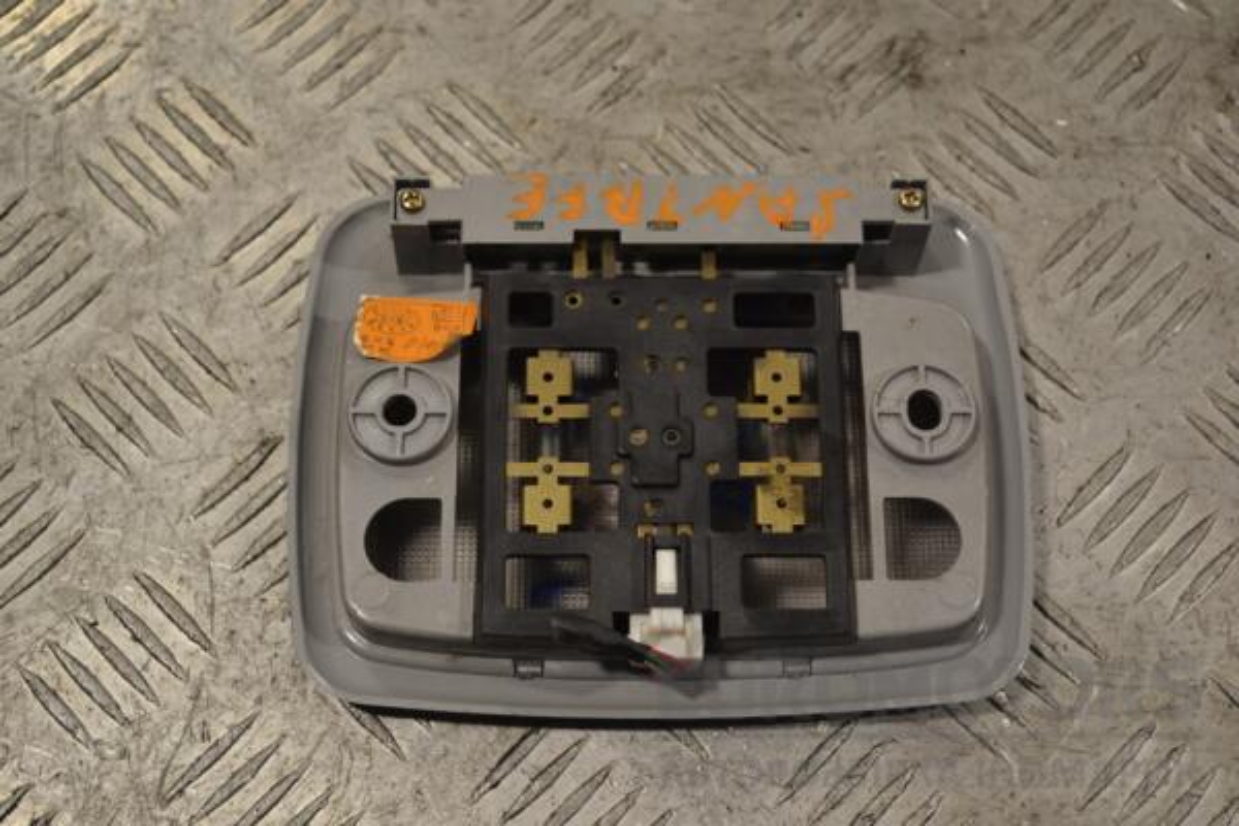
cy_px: 413
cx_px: 620
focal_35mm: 54
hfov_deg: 36.9
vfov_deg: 25.1
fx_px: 1858
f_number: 5.6
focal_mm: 36
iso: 280
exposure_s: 1/125
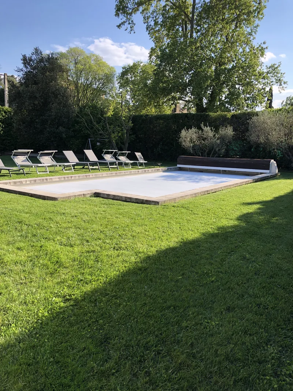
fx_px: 316
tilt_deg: -8.5
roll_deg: -1.1
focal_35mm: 28
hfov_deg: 49.7
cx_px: 146
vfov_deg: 63.4
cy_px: 196
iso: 20
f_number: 1.8
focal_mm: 3.99
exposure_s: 1/716
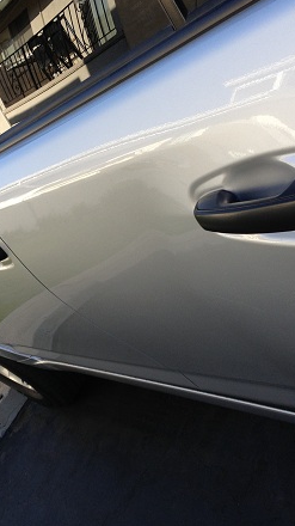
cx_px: 141
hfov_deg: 23.0
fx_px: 724
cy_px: 262
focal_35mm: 52
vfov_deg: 39.9
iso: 50
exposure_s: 1/378
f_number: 2.4
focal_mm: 4.28
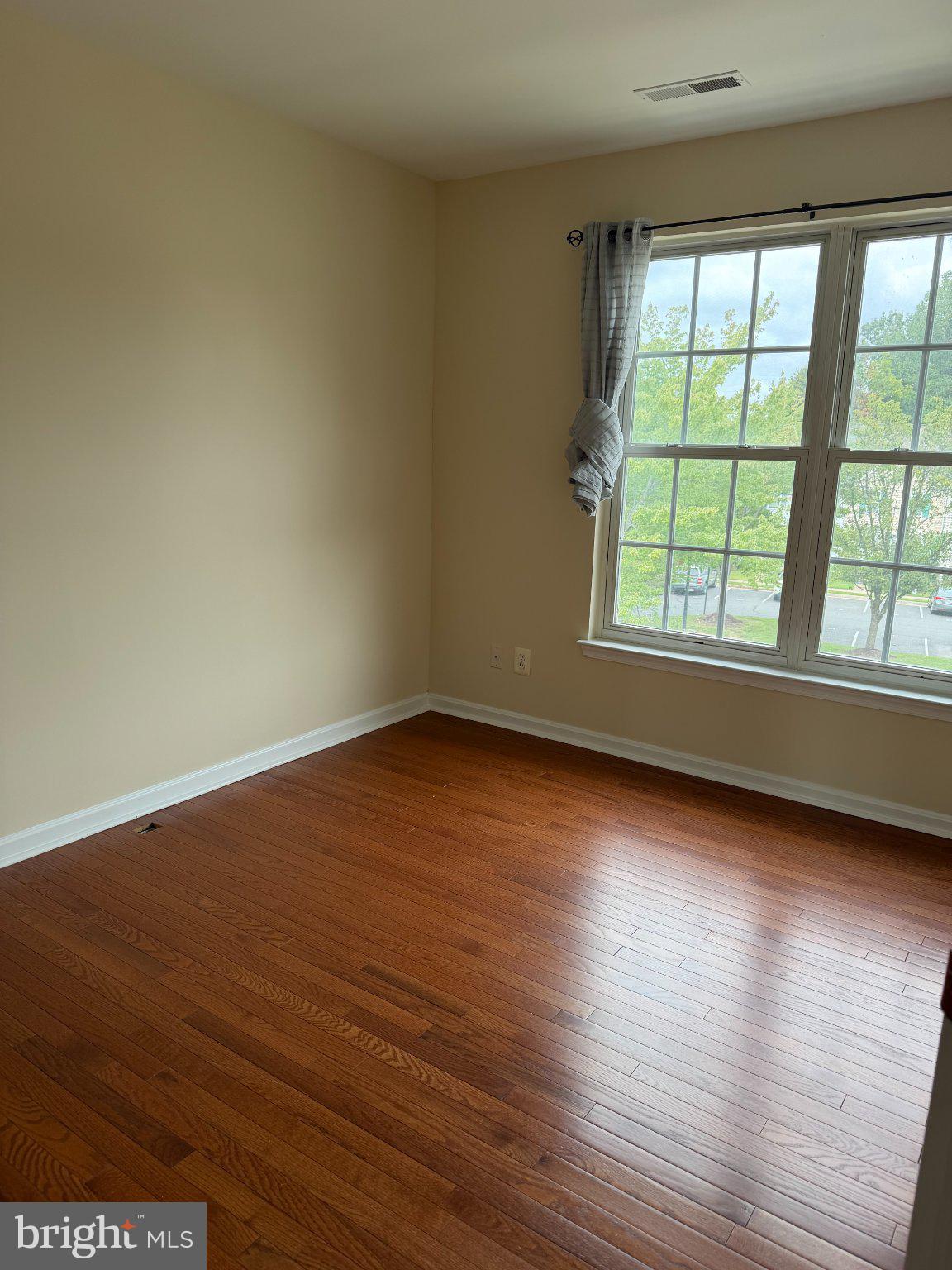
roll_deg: -2.7
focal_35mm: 24
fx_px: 880
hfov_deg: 56.8
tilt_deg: -12.9
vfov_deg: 71.6
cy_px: 635
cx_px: 476
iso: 80
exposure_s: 1/222
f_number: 1.78
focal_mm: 6.76
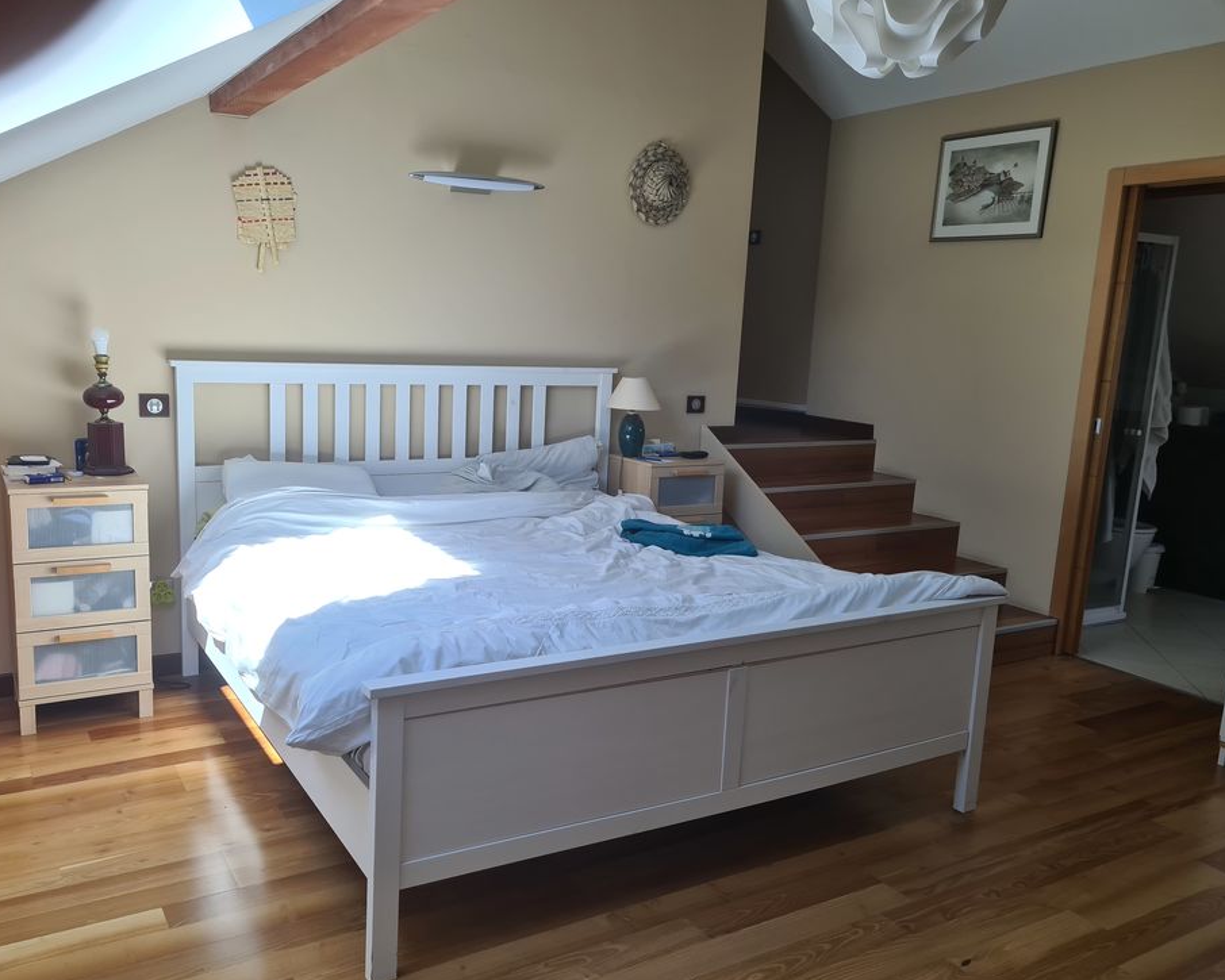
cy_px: 496
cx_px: 554
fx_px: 1015
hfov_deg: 62.1
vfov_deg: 51.5
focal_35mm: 28
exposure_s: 1/160
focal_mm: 5.4
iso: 50
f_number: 1.8
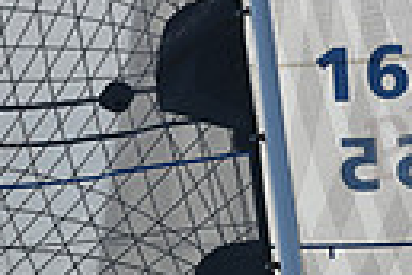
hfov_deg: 4.7
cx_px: 201
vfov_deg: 3.1
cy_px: 606
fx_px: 5024
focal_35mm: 439
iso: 320
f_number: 10
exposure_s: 1/1000
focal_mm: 98
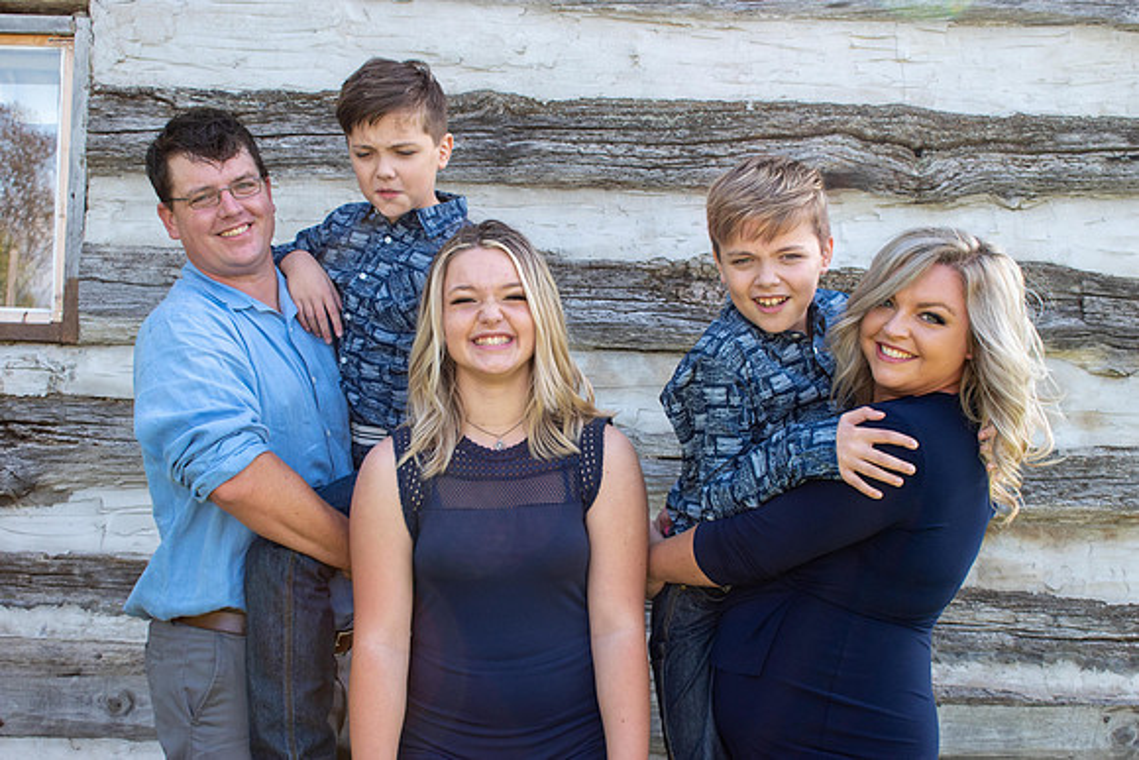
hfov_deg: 38.9
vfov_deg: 26.5
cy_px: 380
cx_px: 570
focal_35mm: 51
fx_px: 1614
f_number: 7.1
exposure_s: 1/200
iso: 400
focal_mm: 34
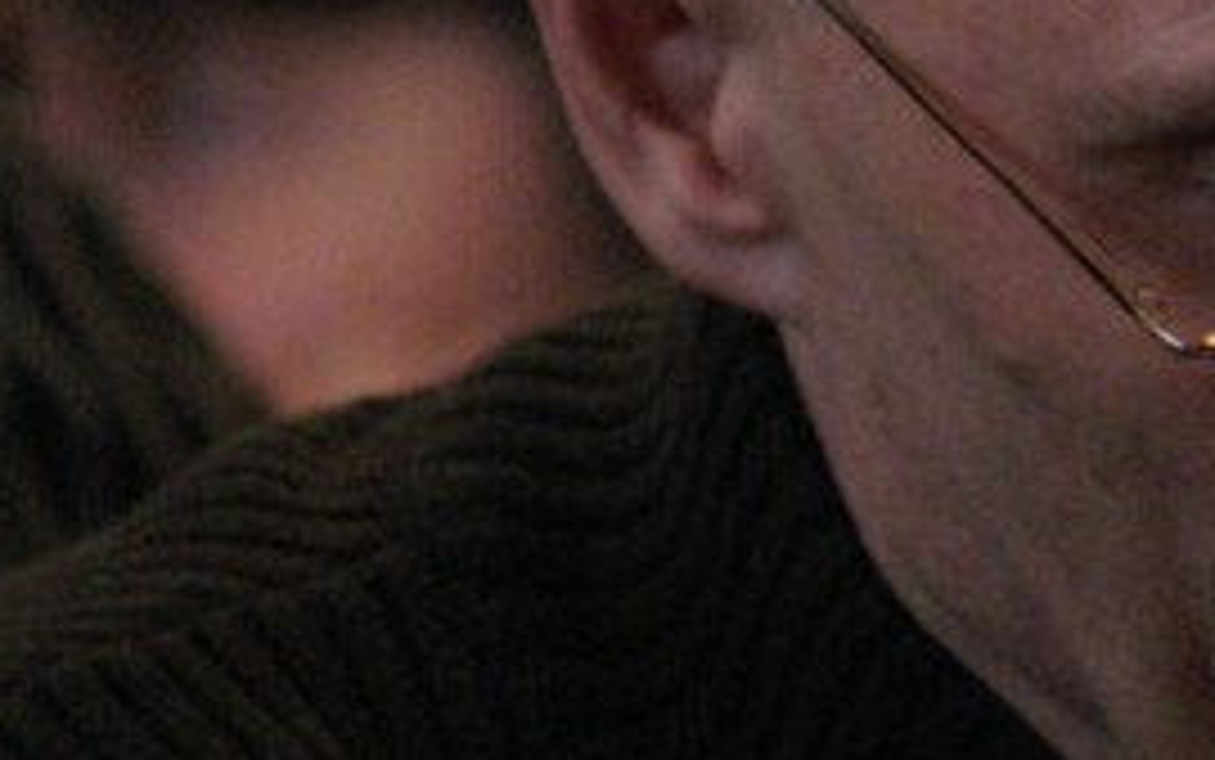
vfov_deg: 1.1
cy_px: -81
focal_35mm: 1191
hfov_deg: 1.8
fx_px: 39454
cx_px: 1530
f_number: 5.6
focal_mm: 300
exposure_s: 1/25
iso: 1600
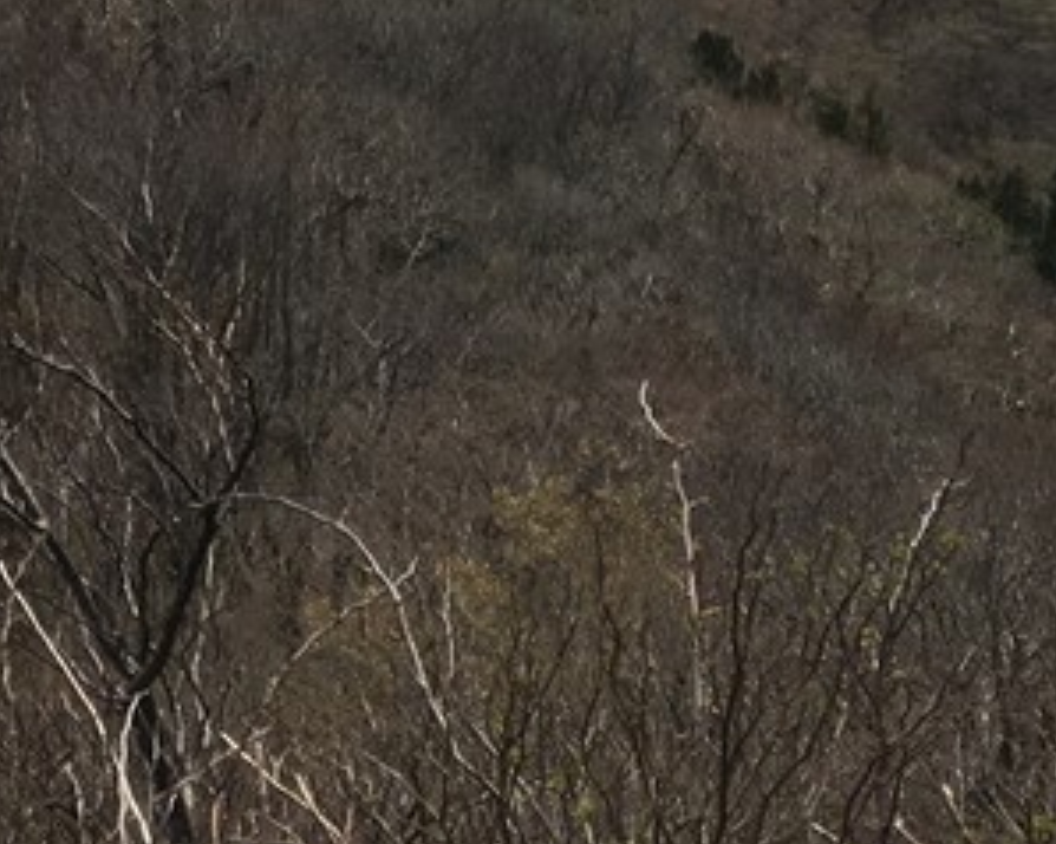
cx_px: -556
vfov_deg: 12.2
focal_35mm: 114
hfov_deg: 15.5
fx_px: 3561
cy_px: -738
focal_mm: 4.15
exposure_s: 1/2653
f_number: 2.2
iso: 25
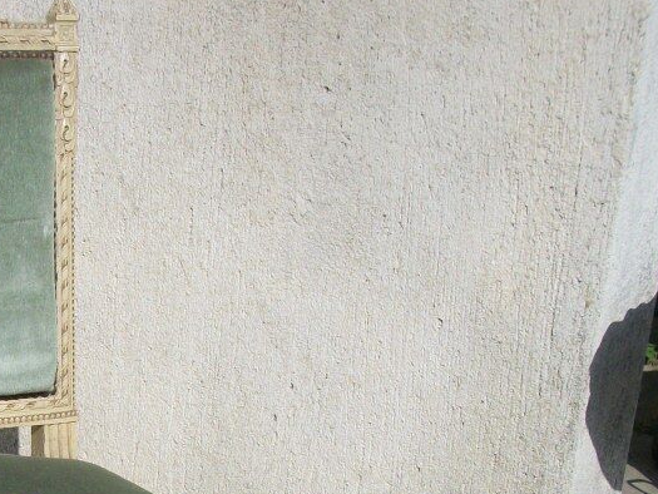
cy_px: 572
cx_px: 26
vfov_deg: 18.1
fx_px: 1483
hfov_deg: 24.1
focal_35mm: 78
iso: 80
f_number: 8.8
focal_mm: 5.7
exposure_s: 1/320
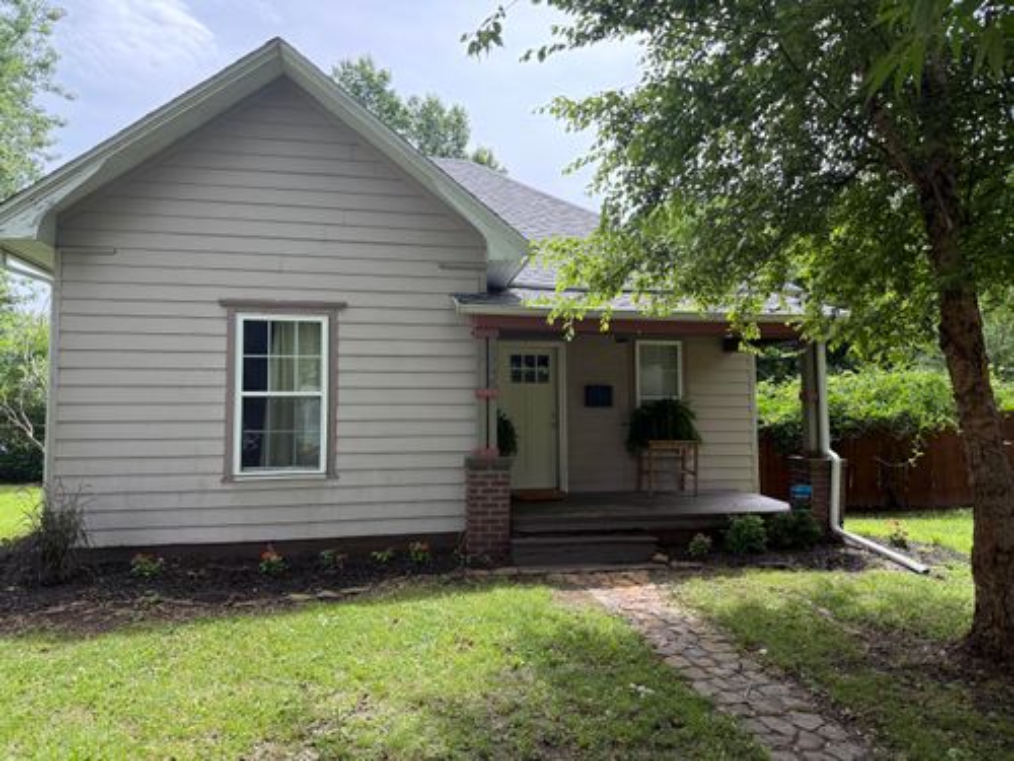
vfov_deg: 56.8
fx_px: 703
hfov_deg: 71.6
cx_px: 507
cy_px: 380
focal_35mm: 24
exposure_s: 1/888
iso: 100
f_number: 1.78
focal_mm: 6.76
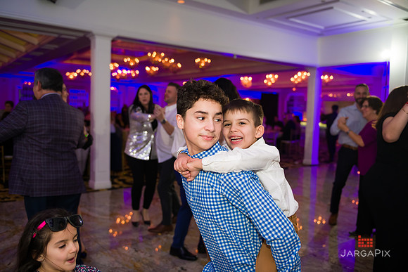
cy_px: 136
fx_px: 363
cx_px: 204
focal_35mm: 32
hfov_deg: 58.7
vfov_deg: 41.1
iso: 1000
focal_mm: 32
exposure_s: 1/125
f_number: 3.2
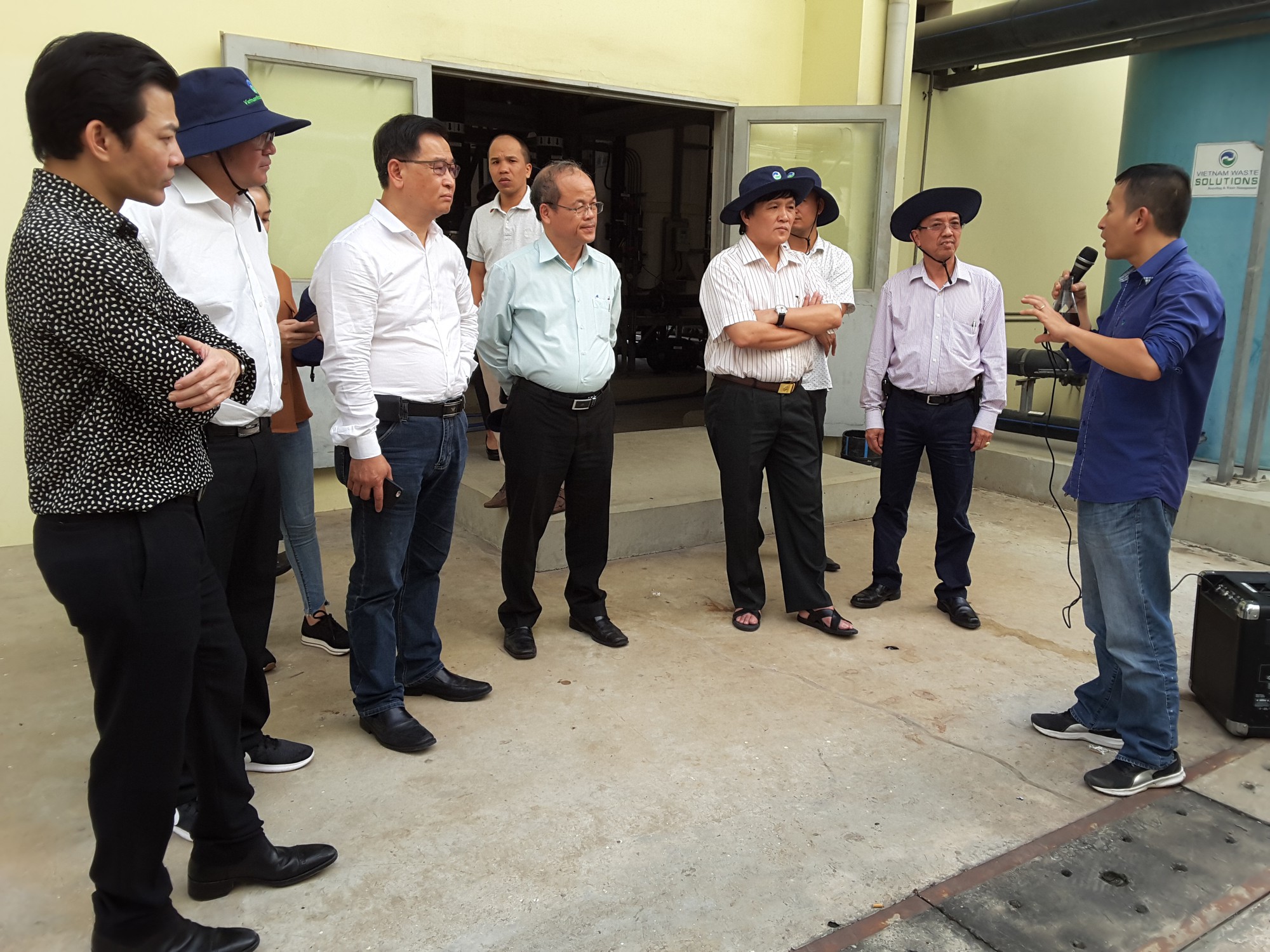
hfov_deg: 58.4
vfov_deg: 45.4
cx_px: 635
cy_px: 476
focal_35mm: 31
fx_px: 1137
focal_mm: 2.9
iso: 40
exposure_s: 1/196
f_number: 1.9
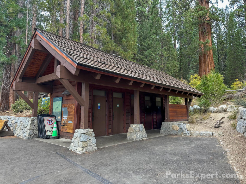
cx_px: 123
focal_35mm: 24
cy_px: 92
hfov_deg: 71.6
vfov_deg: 56.8
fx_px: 171
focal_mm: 6.86
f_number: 1.8
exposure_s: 1/200
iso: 64
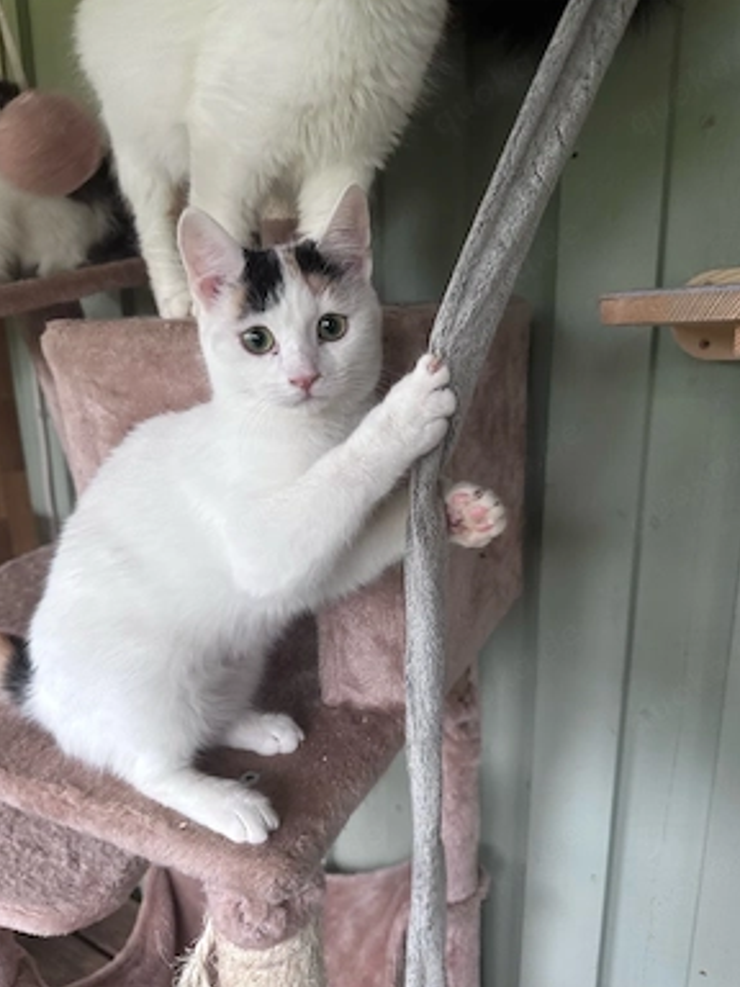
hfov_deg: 54.9
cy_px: 506
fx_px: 713
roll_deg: +2.4
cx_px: 365
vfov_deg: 69.4
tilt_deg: -15.0
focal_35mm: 25
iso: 250
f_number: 1.78
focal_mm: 6.86
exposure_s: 1/86
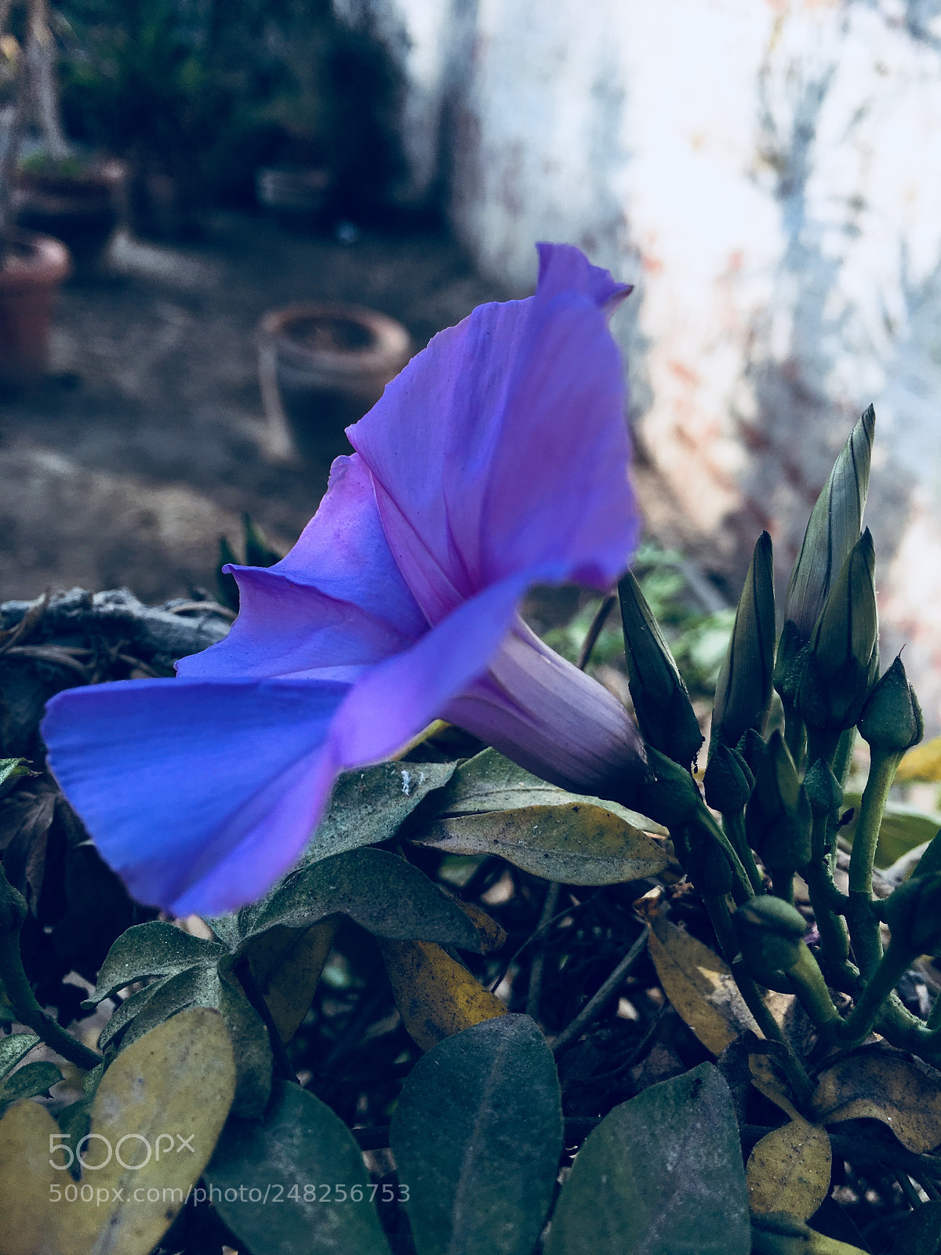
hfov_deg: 48.2
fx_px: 1051
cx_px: 470
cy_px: 628
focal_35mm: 29
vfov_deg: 61.7
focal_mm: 4.15
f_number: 2.2
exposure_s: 1/574
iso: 25
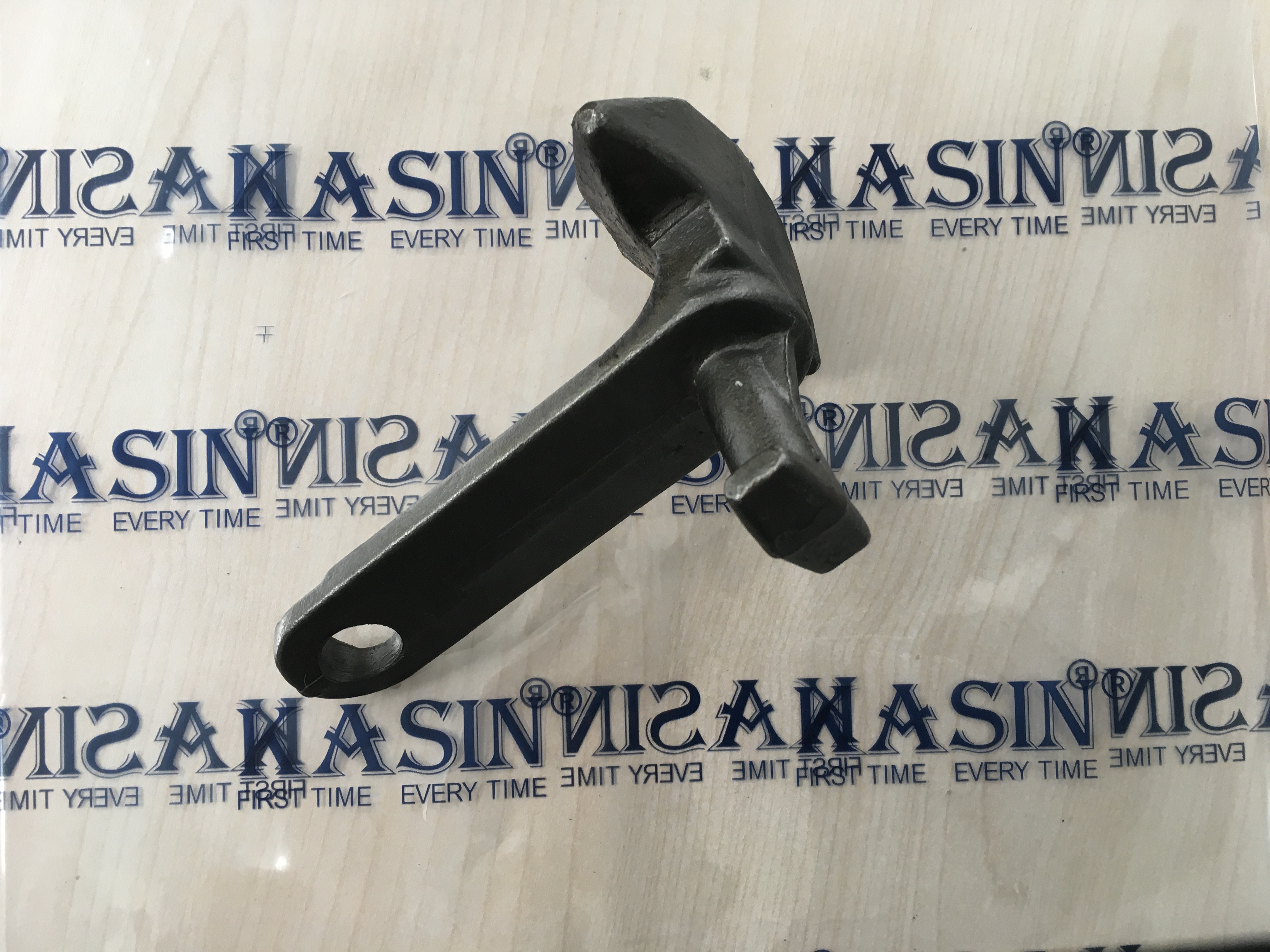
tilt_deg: -87.5
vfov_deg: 48.2
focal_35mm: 29
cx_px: 635
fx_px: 1064
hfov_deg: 61.7
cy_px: 476
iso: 64
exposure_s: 1/33
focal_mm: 4.15
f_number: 2.2
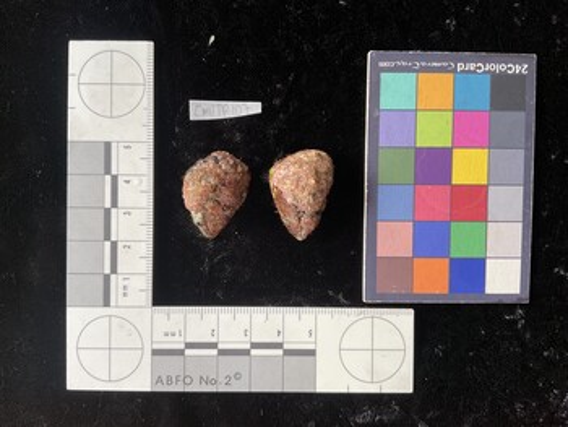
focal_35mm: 29
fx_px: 476
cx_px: 284
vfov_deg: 48.3
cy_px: 214
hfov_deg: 61.6
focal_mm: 3
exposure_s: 1/60
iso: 50
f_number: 1.8
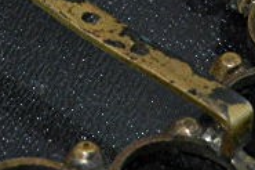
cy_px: 62
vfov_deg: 8.5
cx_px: 17
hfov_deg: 12.6
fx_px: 1146
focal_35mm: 162
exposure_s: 1/30
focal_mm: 8.1
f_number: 7.6
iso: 800
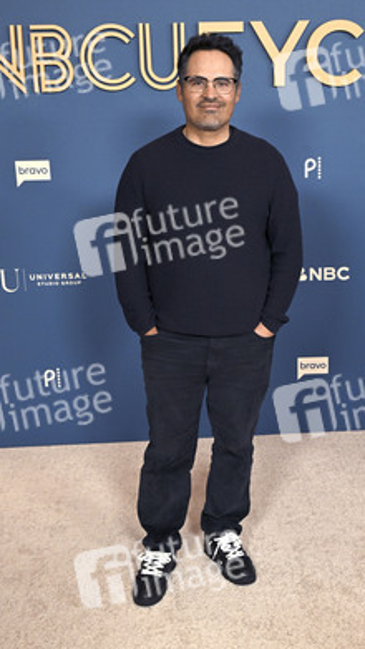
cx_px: 207
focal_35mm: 45
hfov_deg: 26.5
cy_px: 320
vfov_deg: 45.5
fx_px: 774
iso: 2000
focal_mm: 42
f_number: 5.6
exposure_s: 1/320
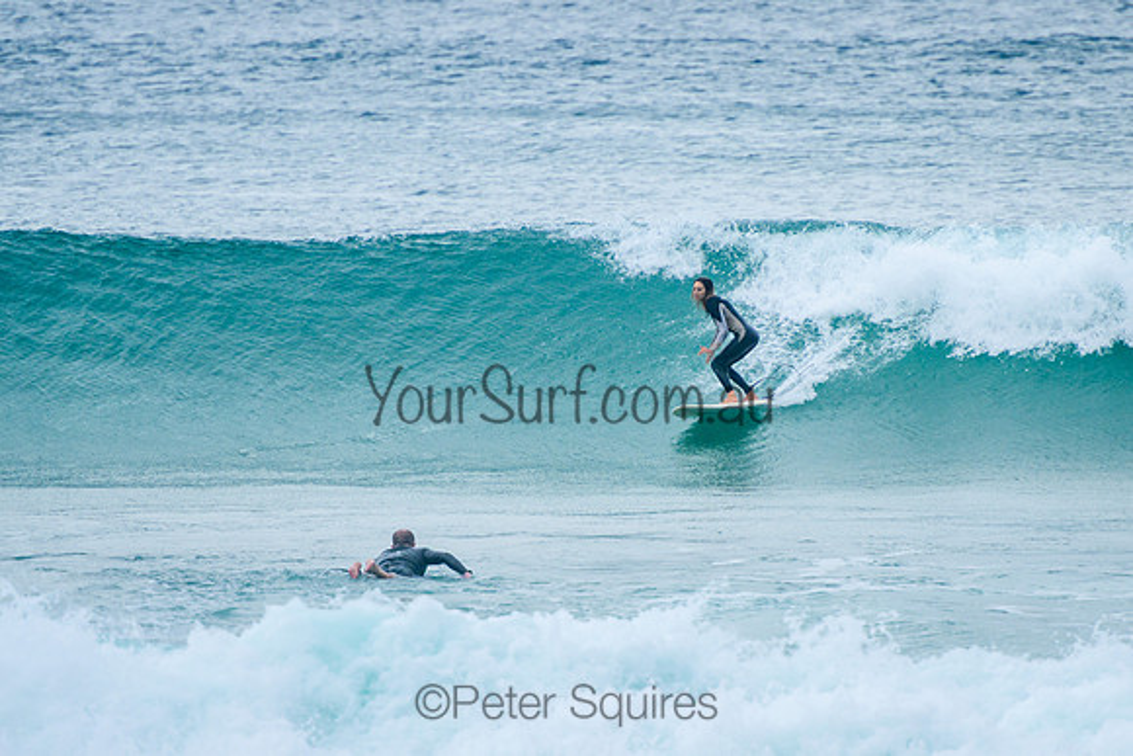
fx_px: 17324
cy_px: 373
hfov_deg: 3.7
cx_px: 684
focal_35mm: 550
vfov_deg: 2.5
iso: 280
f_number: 5.6
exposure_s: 1/2000
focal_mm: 400
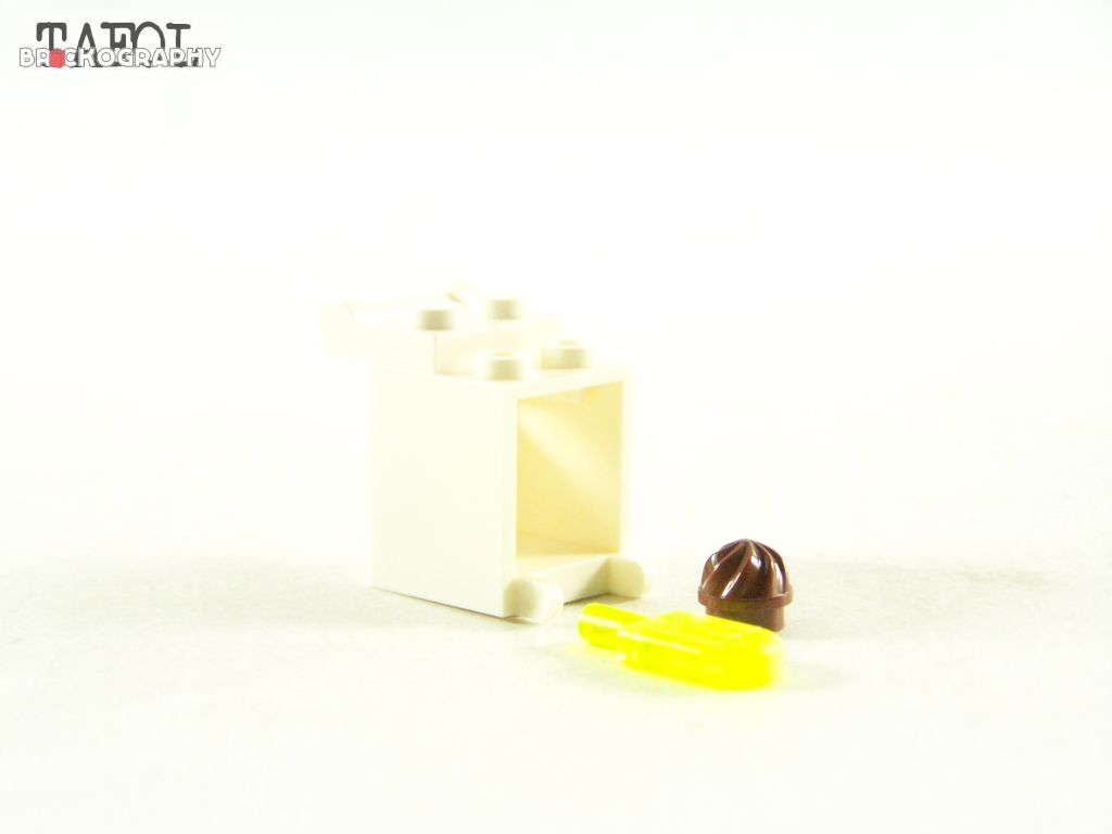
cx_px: 556
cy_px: 417
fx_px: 3758
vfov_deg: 12.7
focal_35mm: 117
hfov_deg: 16.8
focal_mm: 19.4
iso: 400
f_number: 3.2
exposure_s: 1/60
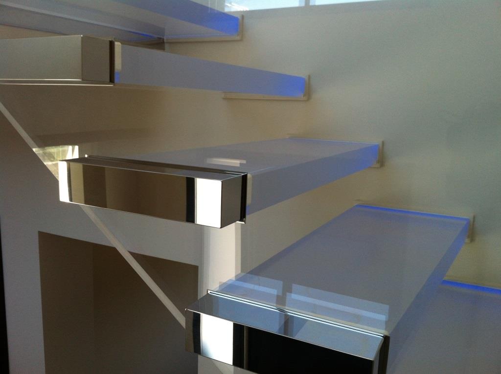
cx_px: 250
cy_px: 187
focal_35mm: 35
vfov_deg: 40.6
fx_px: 506
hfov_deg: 52.7
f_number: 2.8
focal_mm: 3.85
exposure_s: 1/60
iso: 80
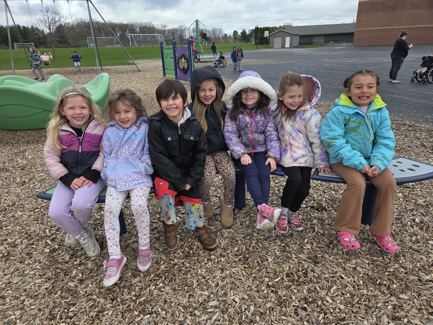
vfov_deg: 58.9
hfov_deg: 73.9
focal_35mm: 23
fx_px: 288
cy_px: 162
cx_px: 216
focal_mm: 5.4
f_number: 1.8
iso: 80
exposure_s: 1/2365
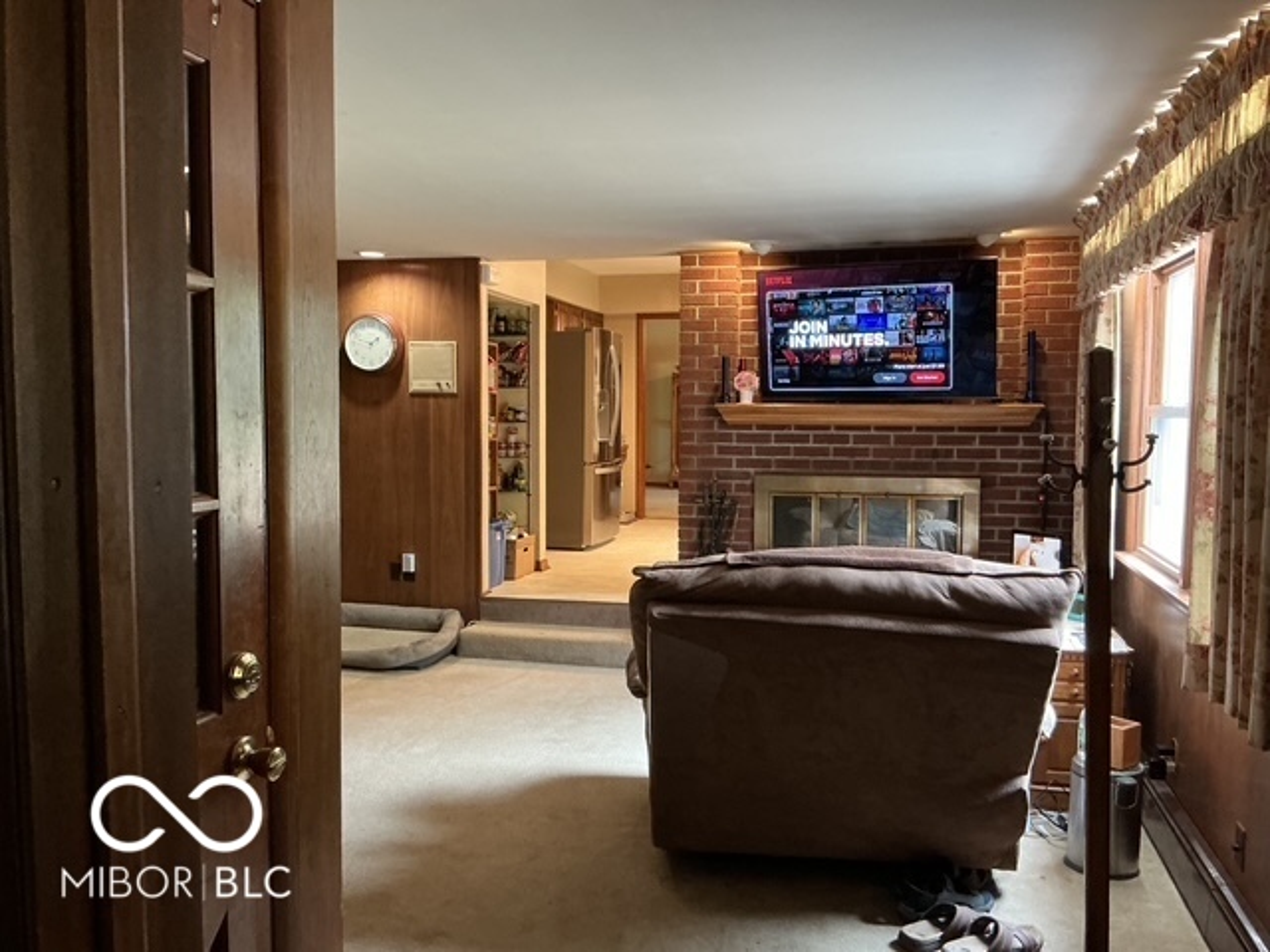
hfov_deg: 61.7
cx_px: 635
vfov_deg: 48.2
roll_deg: -0.5
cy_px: 476
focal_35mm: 29
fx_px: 1064
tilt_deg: -4.5
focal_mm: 3
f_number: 1.8
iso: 200
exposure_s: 1/40
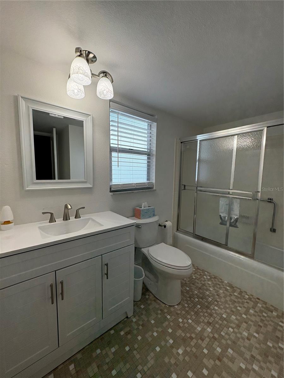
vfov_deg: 102.1
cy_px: 189
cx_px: 142
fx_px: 153
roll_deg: -1.6
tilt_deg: -6.3
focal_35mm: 14
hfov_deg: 85.7
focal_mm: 2.22
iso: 80
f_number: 2.2
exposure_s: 1/140
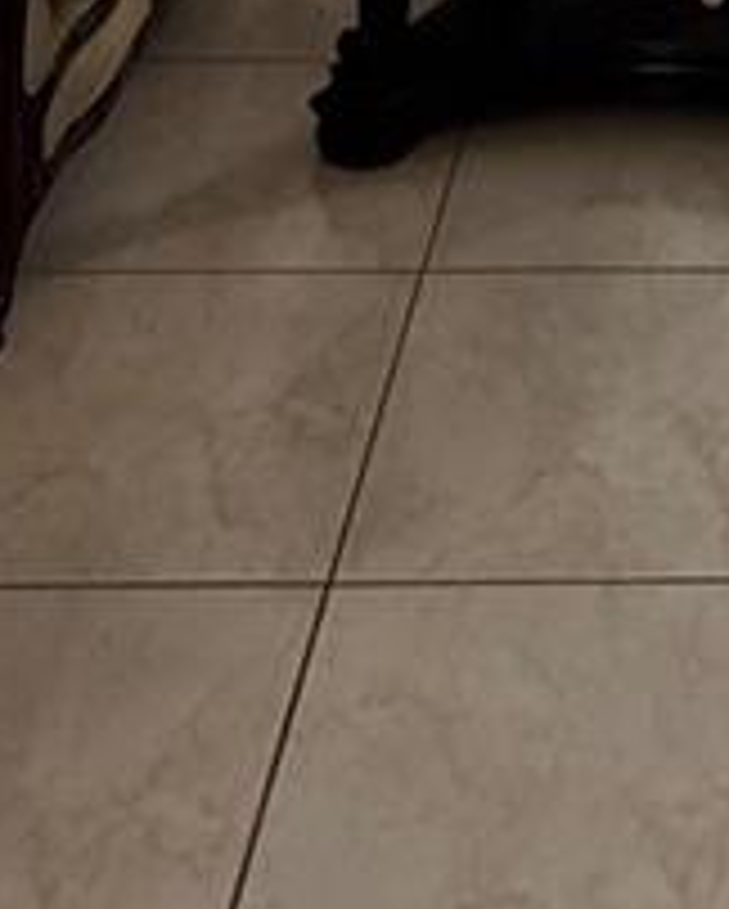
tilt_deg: -5.5
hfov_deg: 18.0
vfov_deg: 18.1
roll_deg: -0.7
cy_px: -783
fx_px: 2181
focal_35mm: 81
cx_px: 891
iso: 320
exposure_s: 1/60
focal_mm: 2.22
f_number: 2.2
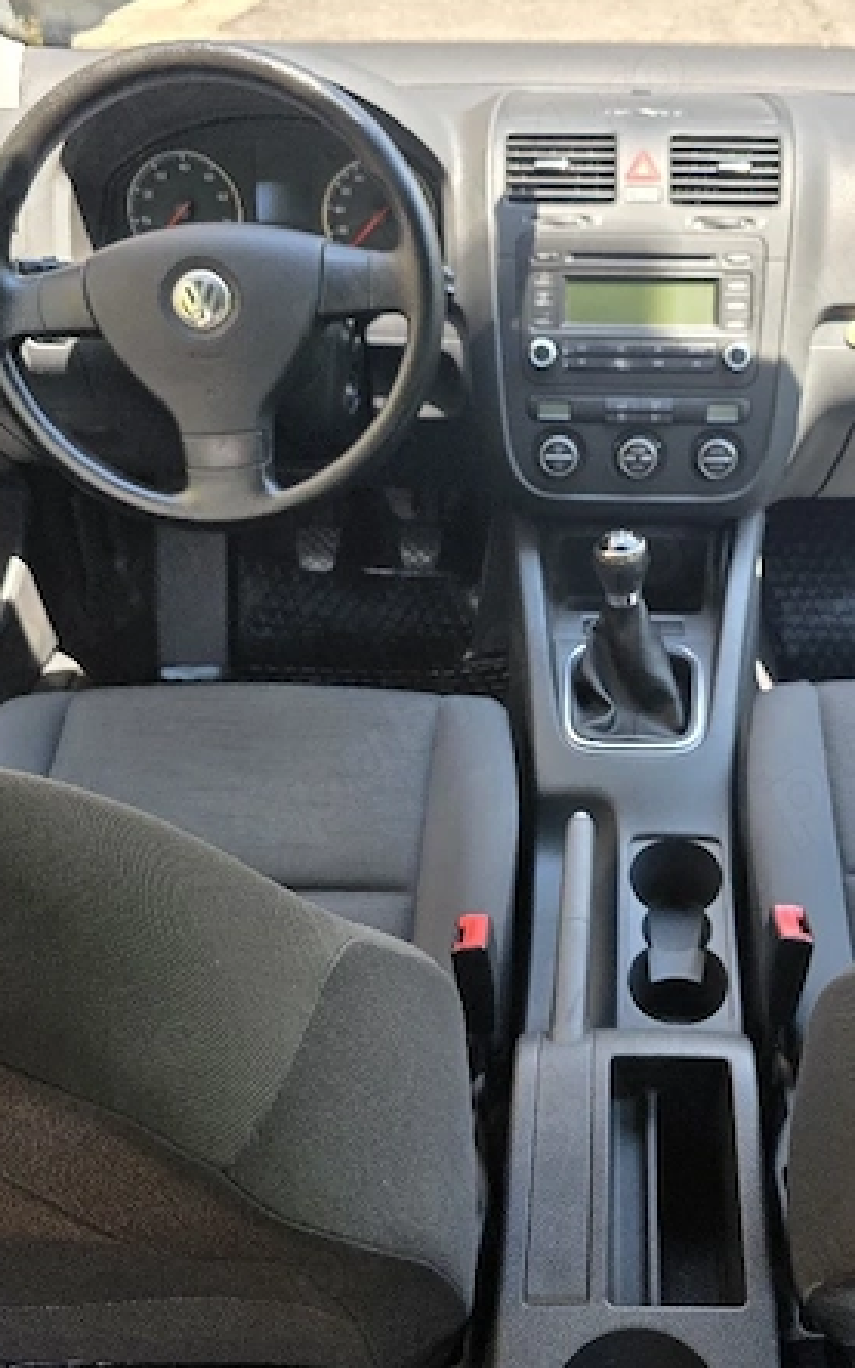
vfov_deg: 58.1
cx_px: 608
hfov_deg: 37.7
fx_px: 1230
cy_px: 692
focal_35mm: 33
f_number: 1.7
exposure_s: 1/182
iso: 50
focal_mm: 6.3
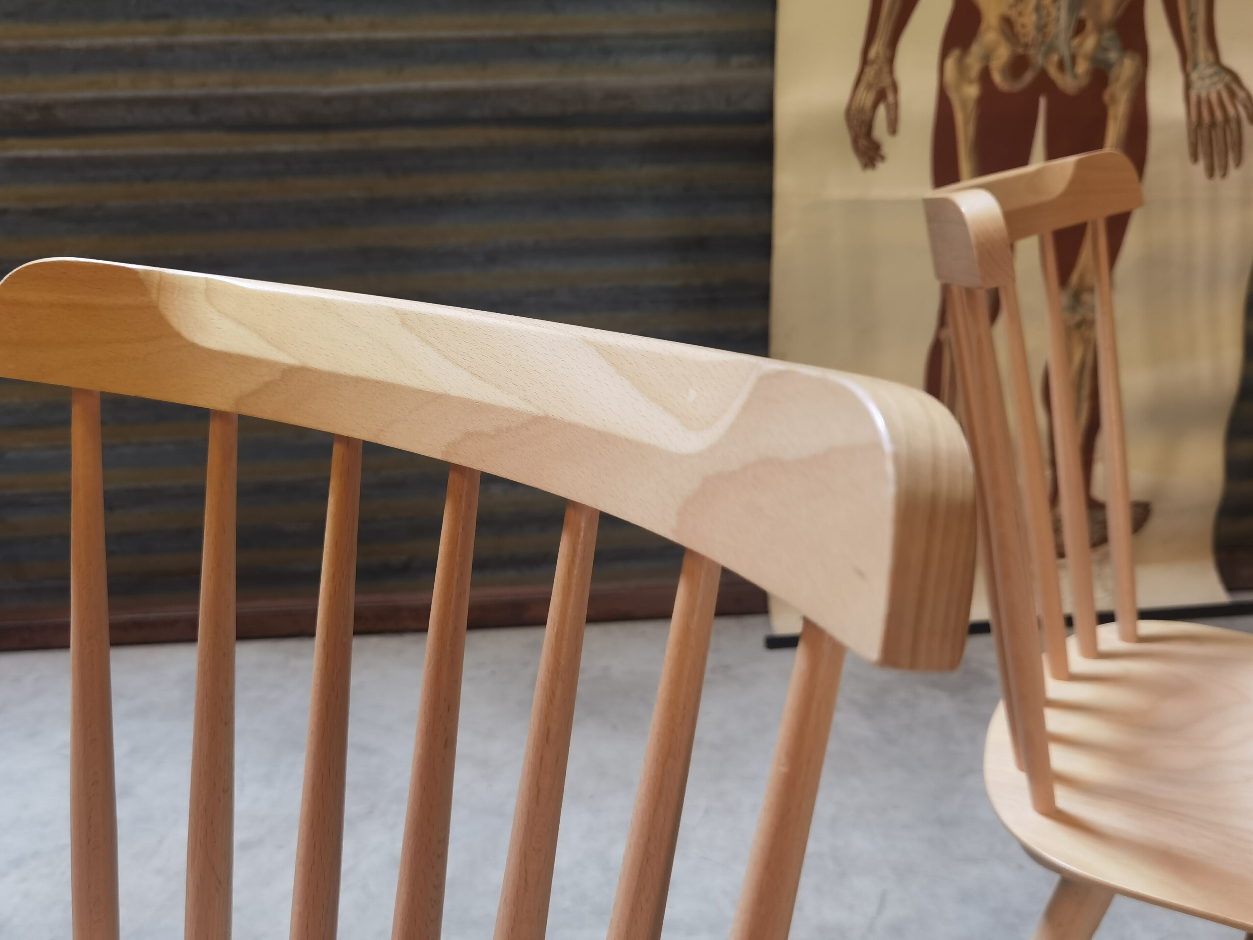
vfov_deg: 44.2
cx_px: 638
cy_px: 459
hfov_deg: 56.8
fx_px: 1158
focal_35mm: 32
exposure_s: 1/50
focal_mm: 6.71
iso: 160
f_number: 1.9
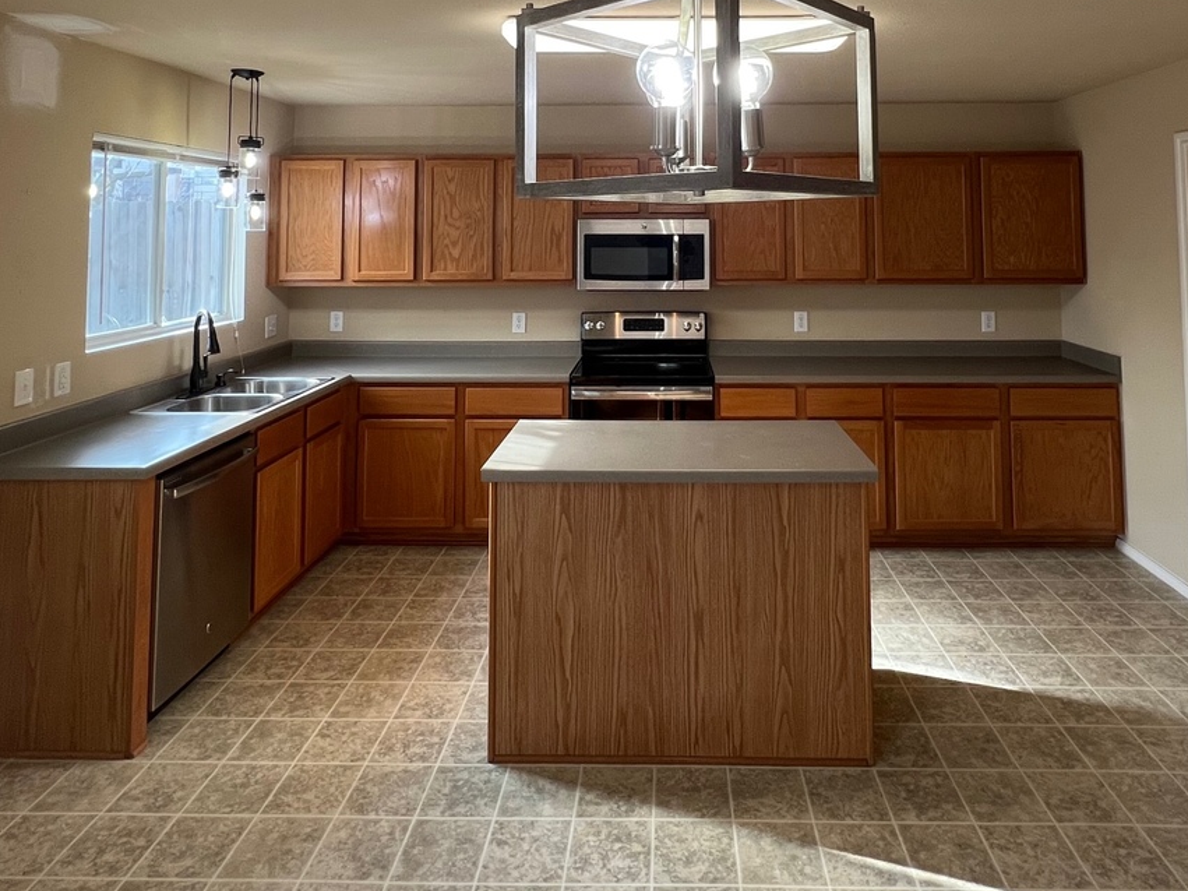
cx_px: 659
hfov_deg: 76.1
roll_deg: +0.3
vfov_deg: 56.8
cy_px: 183
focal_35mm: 22
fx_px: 755
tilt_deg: +3.2
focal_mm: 1.57
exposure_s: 1/120
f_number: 1.8
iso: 80
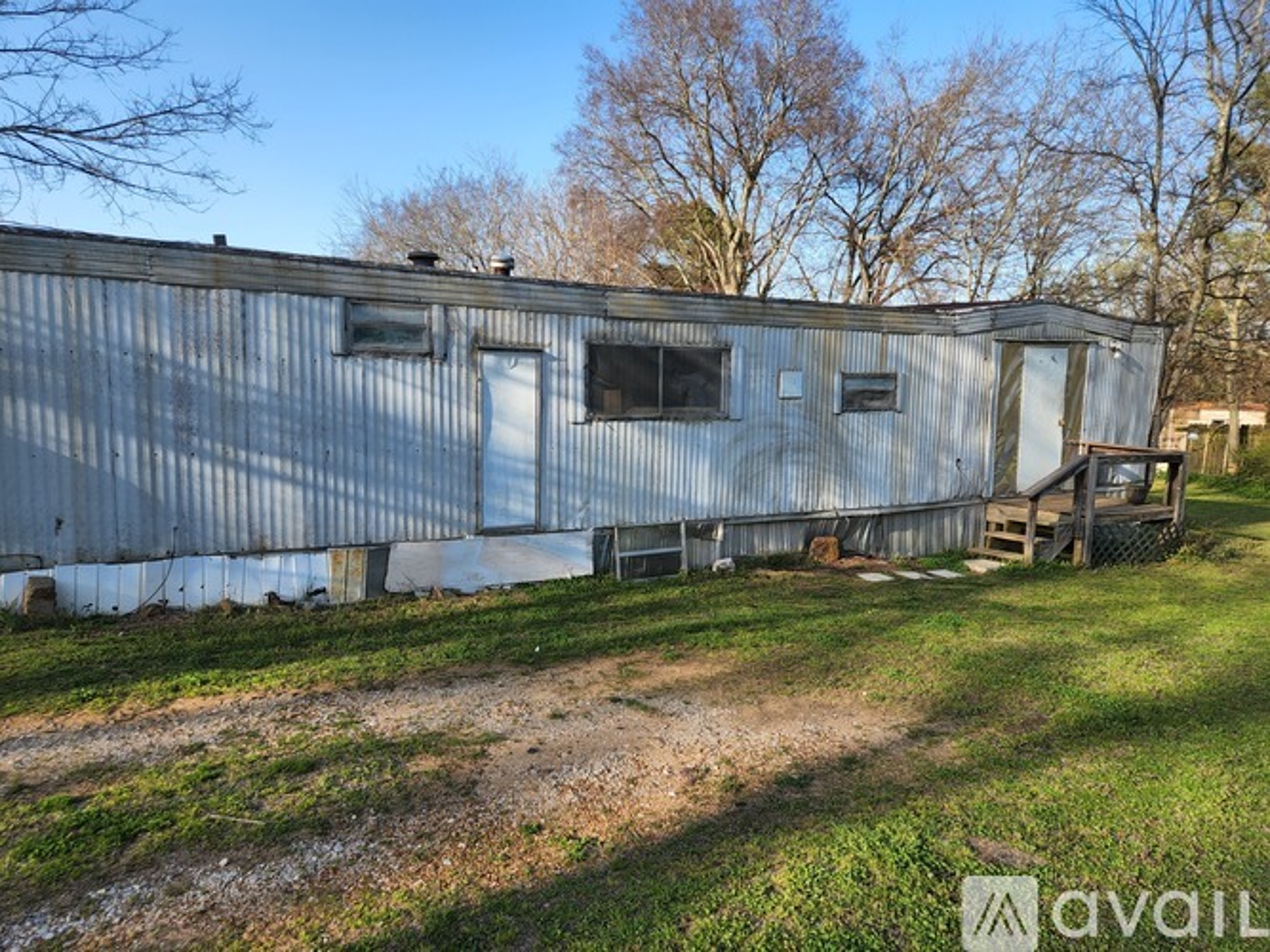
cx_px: 635
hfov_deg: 73.9
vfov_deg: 58.9
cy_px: 476
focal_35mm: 23
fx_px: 844
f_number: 1.8
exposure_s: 1/547
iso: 20
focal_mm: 5.4
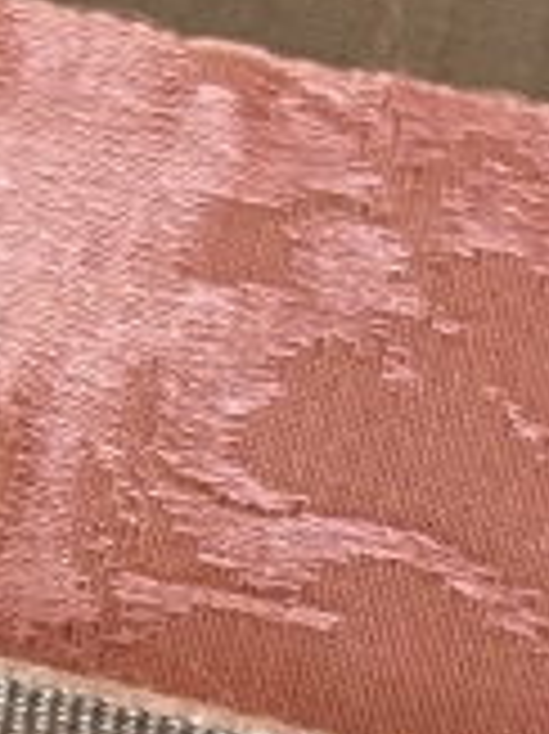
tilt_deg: -64.5
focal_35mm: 192
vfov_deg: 10.1
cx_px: -225
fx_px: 4065
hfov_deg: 7.6
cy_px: 1018
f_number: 1.6
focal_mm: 4.2
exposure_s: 1/50
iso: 160
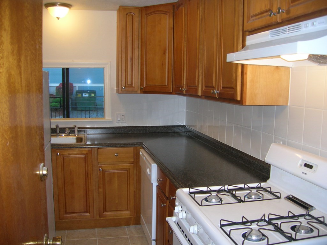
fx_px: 321
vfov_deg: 41.8
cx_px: 164
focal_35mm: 34
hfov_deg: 54.0
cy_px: 122
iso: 85
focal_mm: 5.7
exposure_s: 1/60.1
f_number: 2.9
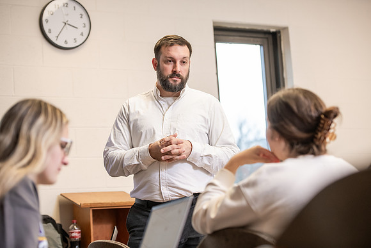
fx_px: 886
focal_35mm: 86
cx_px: 186
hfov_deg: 23.6
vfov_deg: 15.9
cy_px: 124
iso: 1000
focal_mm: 86
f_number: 3.2
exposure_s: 1/200
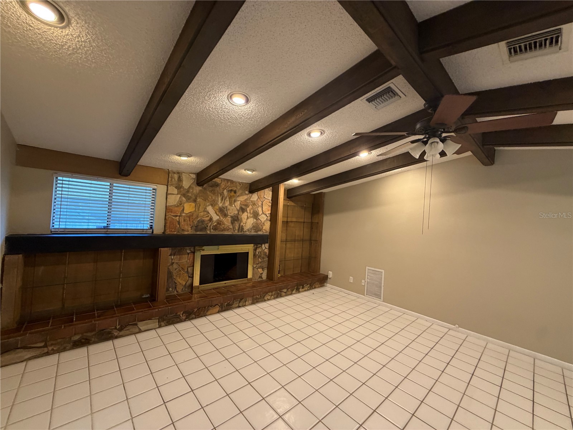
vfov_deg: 85.7
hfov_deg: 102.1
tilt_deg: +5.0
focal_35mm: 14
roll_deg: -3.8
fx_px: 232
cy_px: 215
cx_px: 286
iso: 250
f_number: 2.2
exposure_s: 1/60
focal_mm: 2.22
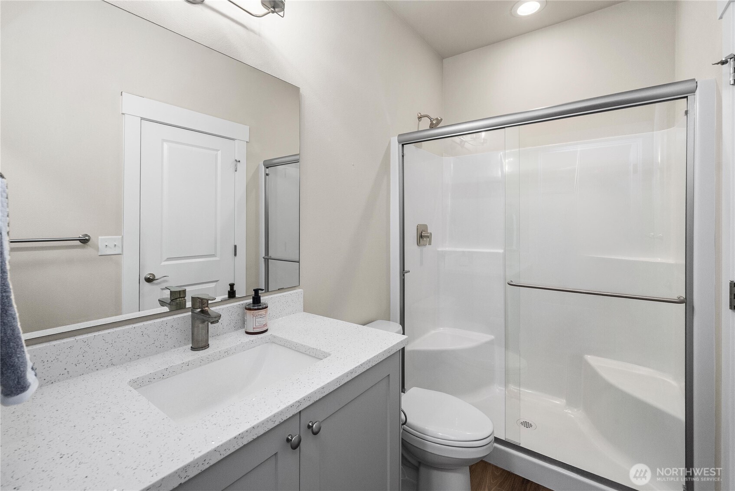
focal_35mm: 14
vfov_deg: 81.3
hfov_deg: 104.2
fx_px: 286
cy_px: 246
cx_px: 368
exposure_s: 1/60
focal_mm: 14
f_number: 7.1
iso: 200
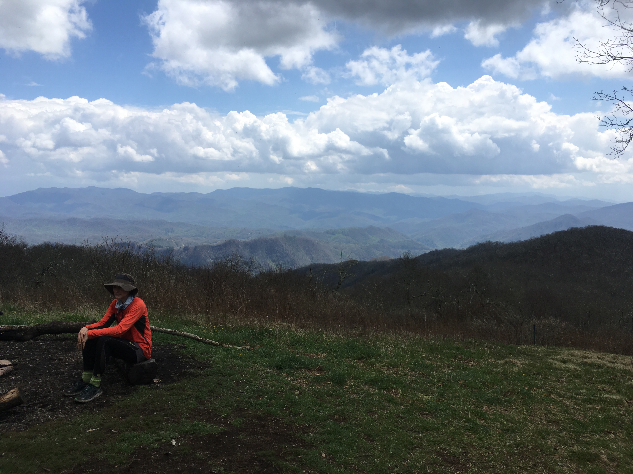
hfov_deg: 61.7
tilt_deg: -6.3
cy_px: 237
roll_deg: -0.6
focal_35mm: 29
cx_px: 316
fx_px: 530
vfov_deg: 48.2
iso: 25
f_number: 2.2
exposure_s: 1/2024
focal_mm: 4.15
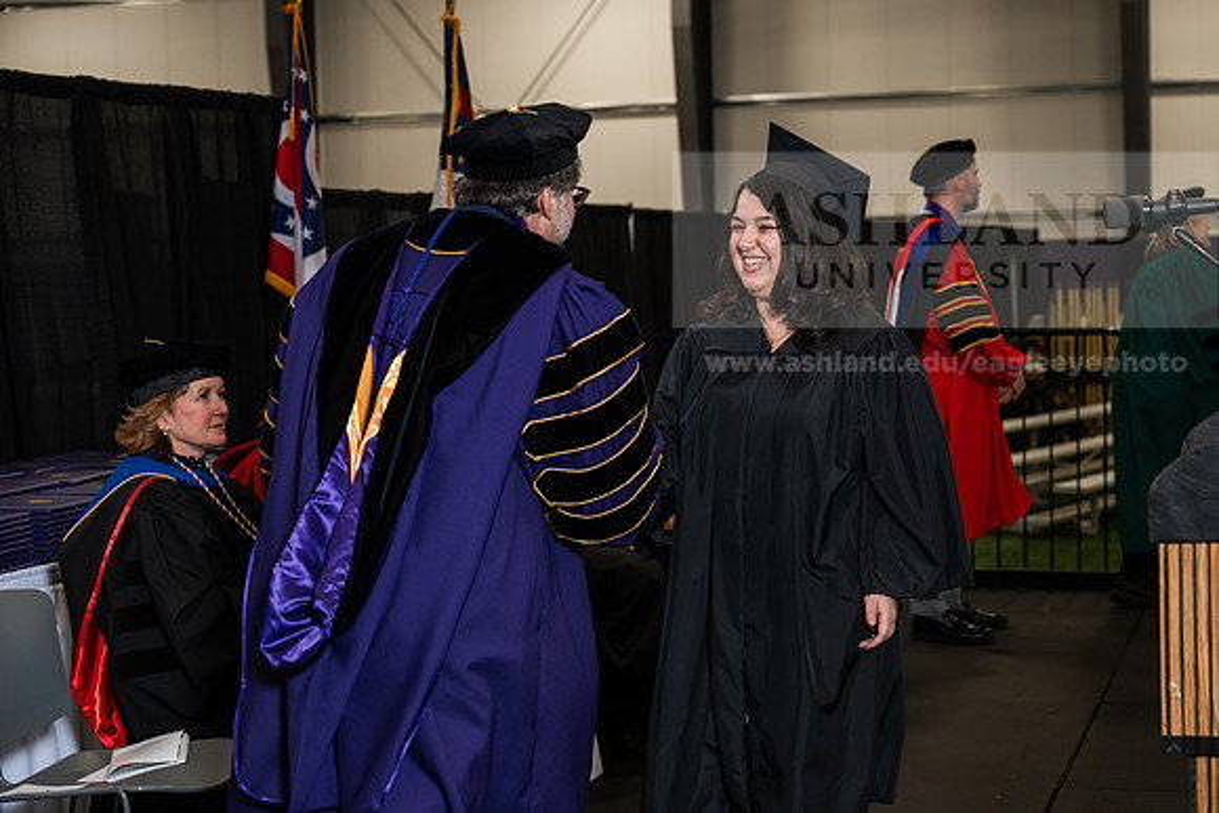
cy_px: 406
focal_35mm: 70
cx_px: 610
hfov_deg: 28.8
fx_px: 2371
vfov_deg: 19.5
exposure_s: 1/200
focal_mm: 70
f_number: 4.5
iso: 1250
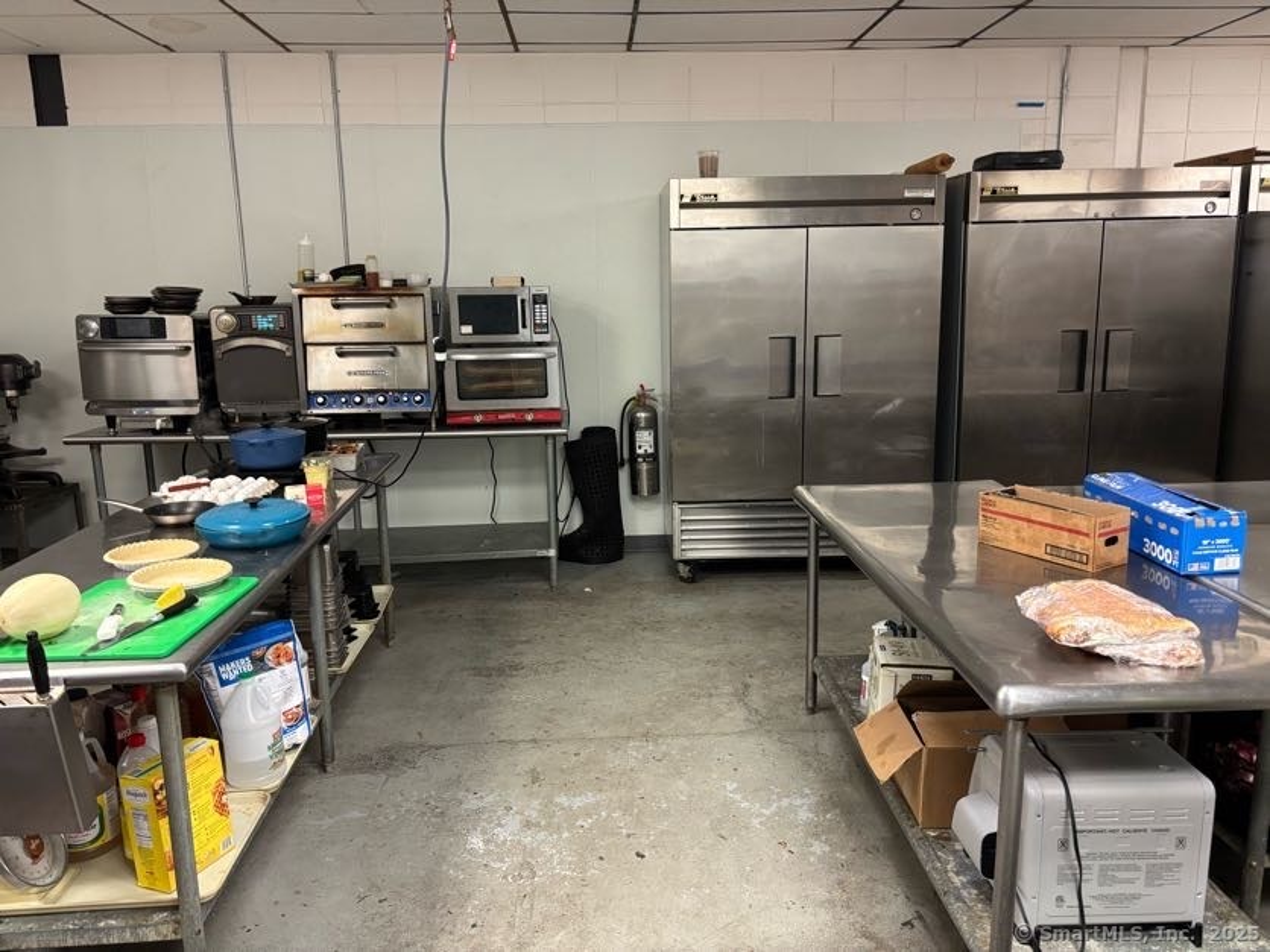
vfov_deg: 53.1
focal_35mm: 26
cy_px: 476
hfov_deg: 67.3
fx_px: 954
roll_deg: +0.9
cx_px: 635
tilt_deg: -10.5
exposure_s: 1/60
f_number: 1.6
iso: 320
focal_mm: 5.96
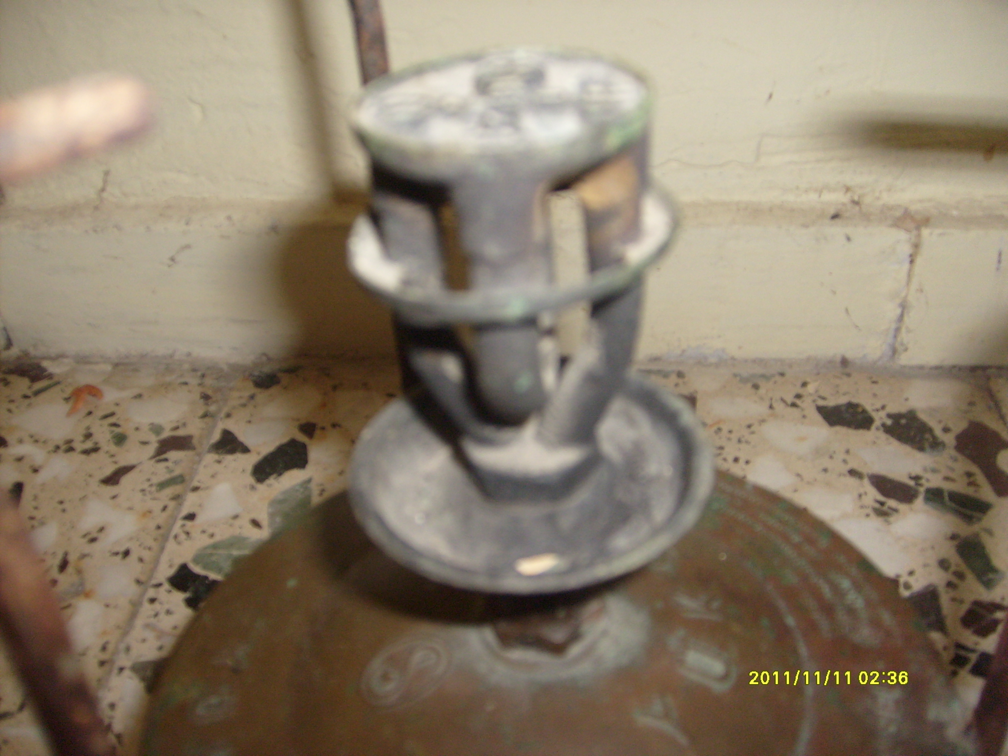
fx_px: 1019
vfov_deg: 40.7
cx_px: 504
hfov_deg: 52.6
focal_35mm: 35
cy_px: 378
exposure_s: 1/45
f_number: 2.8
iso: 100
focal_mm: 5.8
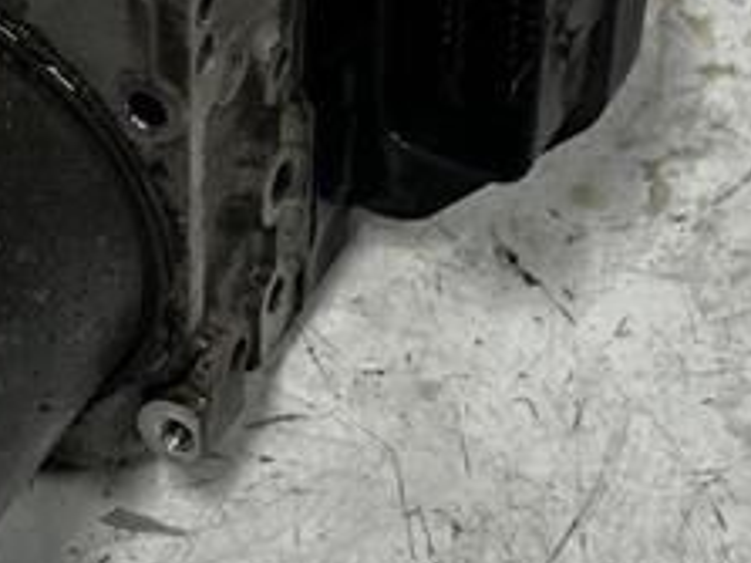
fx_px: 2992
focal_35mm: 138
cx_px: 222
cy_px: 155
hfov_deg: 14.3
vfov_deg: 10.7
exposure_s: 1/50
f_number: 1.78
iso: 80
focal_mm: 6.86
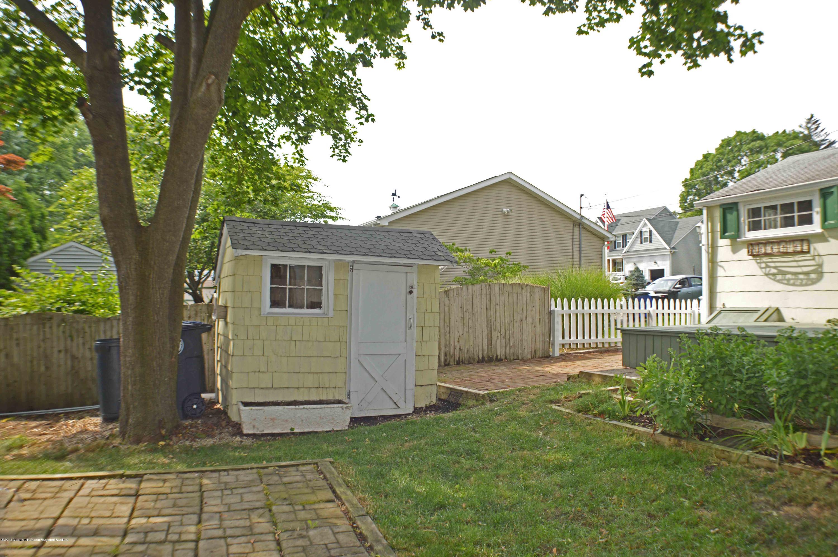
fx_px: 767
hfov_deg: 57.3
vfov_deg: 39.9
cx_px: 419
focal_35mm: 33
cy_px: 278
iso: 100
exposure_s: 1/200
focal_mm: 22
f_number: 4
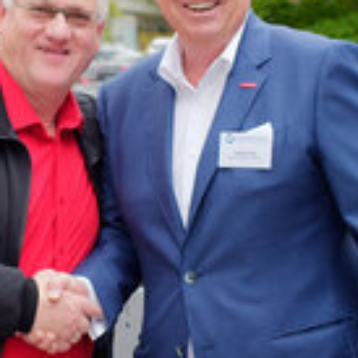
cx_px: 68
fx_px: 3194
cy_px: 149
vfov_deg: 6.4
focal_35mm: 273
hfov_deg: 6.4
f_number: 3.2
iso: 400
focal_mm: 53
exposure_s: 1/320
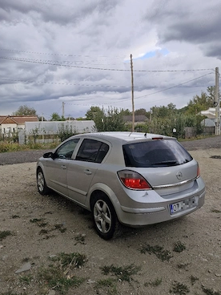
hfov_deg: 54.9
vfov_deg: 69.4
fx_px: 213
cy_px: 141
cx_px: 115
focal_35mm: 25
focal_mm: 5.54
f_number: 1.8
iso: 64
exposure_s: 1/182
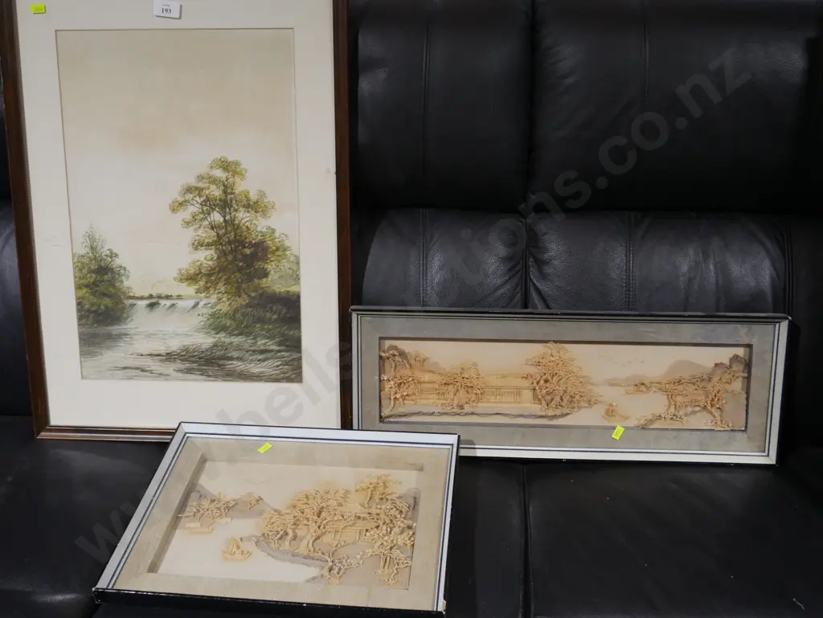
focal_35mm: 36
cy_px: 309
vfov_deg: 39.7
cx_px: 412
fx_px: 856
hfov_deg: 51.3
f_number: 4
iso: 320
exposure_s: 1/60
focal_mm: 18
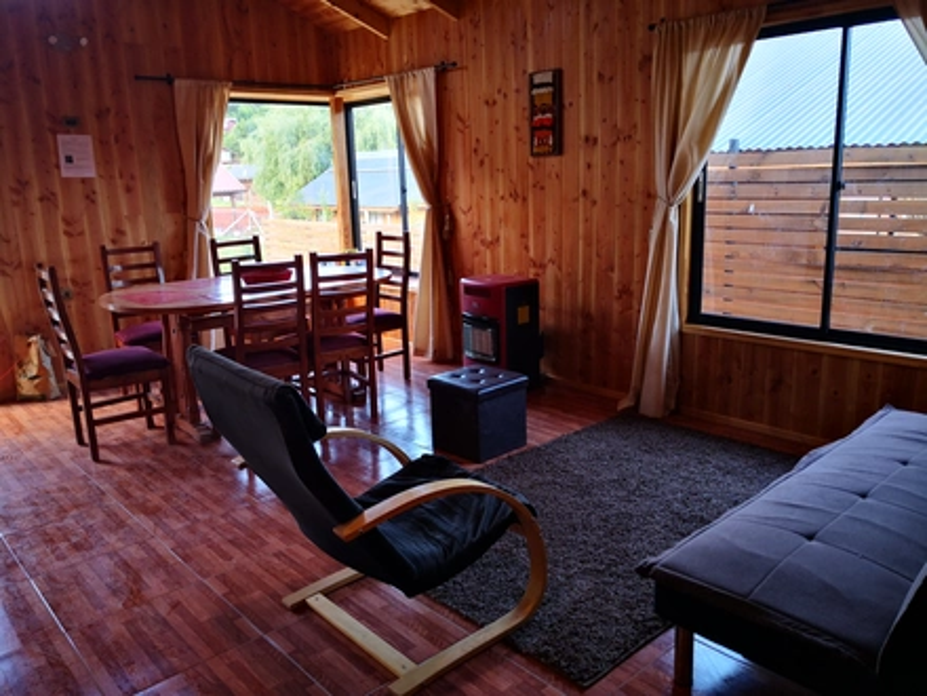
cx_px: 464
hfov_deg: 65.3
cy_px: 348
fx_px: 723
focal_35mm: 27
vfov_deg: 51.4
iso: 100
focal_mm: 3.95
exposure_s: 1/50
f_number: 1.6
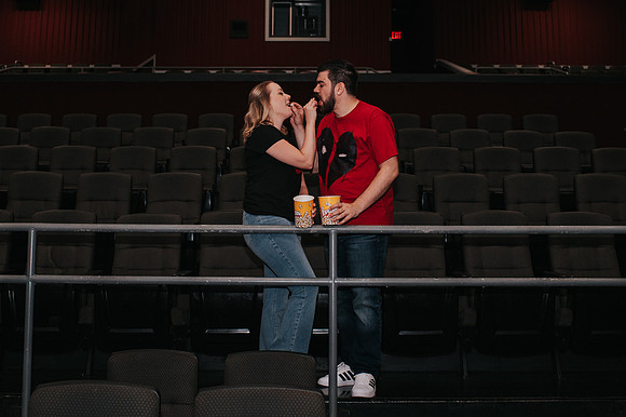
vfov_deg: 29.8
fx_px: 781
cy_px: 165
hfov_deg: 43.6
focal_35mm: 45
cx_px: 287
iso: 1000
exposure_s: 1/160
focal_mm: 35
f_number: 3.2
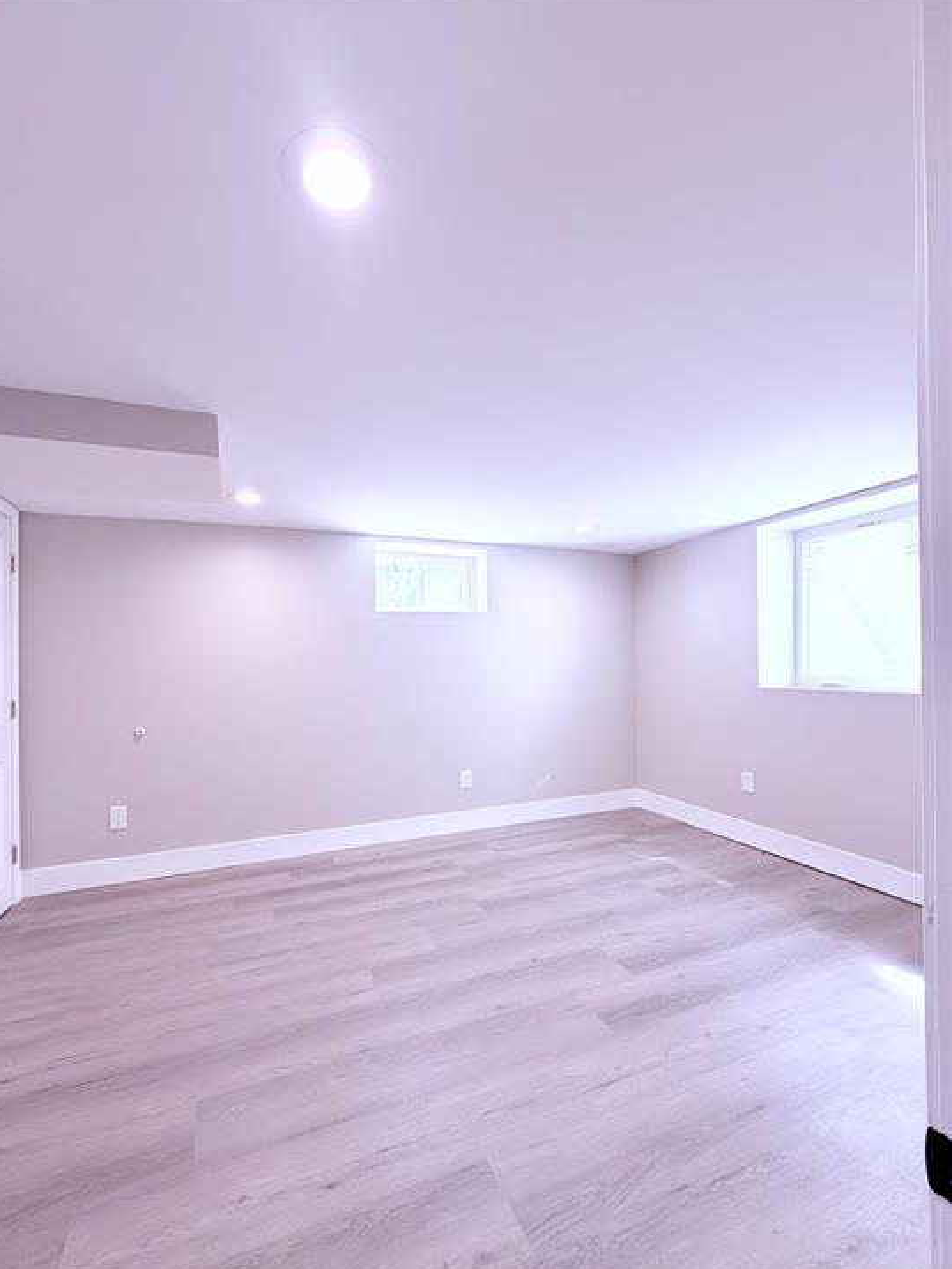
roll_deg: +0.6
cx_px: 444
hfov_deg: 81.7
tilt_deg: +0.7
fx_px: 550
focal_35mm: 15
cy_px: 669
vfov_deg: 98.1
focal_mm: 2.22
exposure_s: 1/120
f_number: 2.2
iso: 160
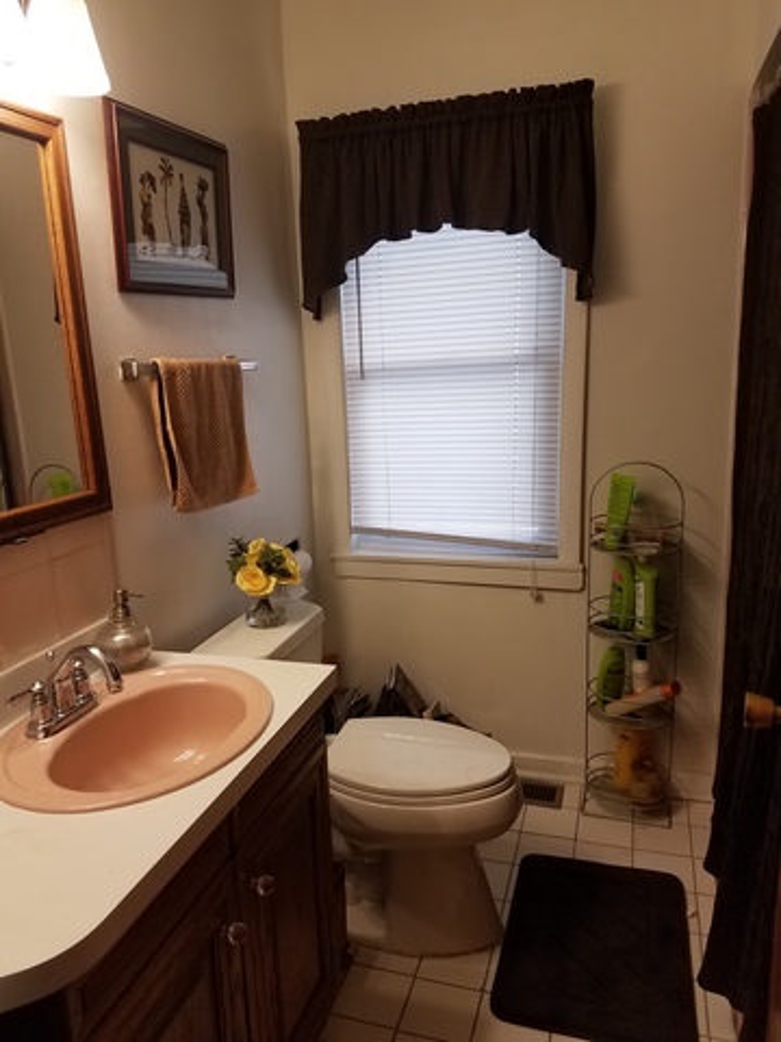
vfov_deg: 67.3
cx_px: 390
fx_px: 782
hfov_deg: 53.1
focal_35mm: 26
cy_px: 521
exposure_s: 1/60
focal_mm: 4.2
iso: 80
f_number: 1.7
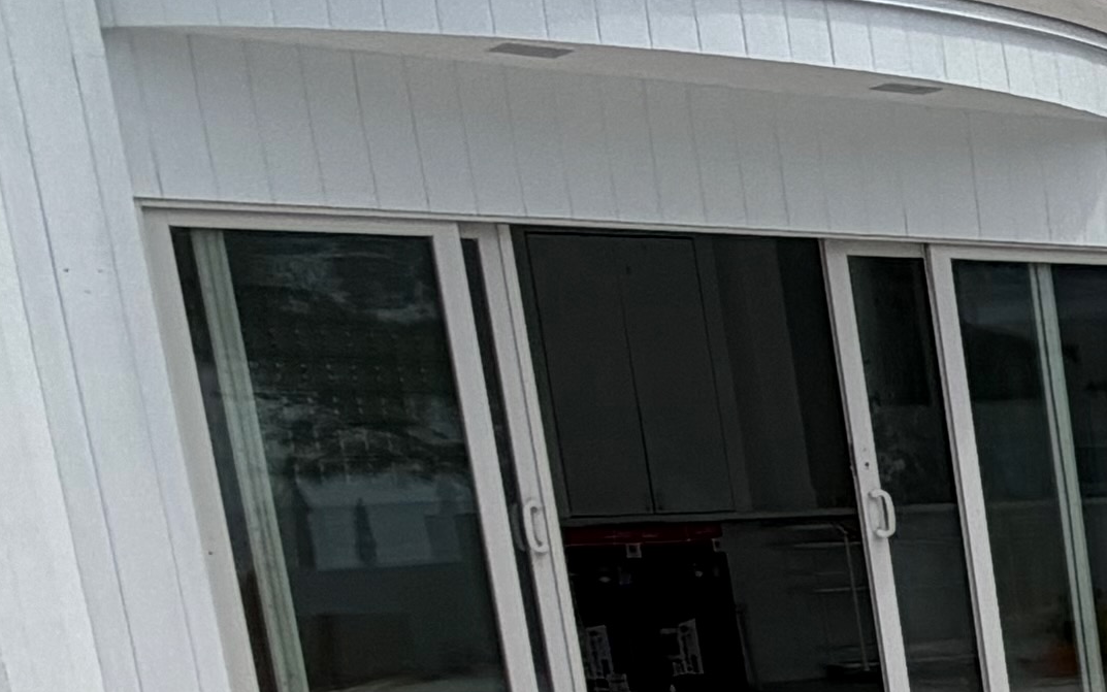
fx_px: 2384
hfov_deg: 17.0
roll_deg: +3.0
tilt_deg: -11.6
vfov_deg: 15.8
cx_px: 2354
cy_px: 866
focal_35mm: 79
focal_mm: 2.22
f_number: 2.2
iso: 20
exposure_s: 1/1848
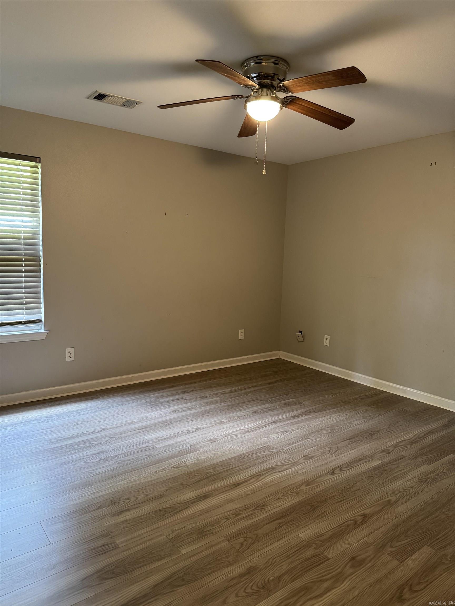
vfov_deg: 71.6
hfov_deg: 56.8
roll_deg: -1.5
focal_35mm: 24
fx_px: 421
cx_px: 228
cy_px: 303
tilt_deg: -6.8
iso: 400
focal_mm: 6.76
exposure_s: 1/60
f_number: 1.78
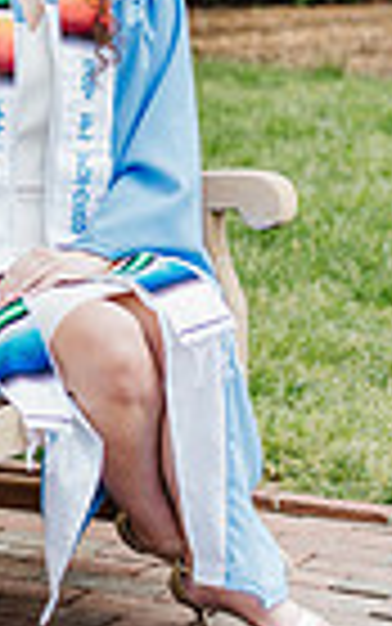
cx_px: 90
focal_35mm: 165
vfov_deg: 12.6
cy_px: 32
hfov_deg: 7.9
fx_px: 2817
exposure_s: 1/500
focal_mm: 50
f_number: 2.5
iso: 200
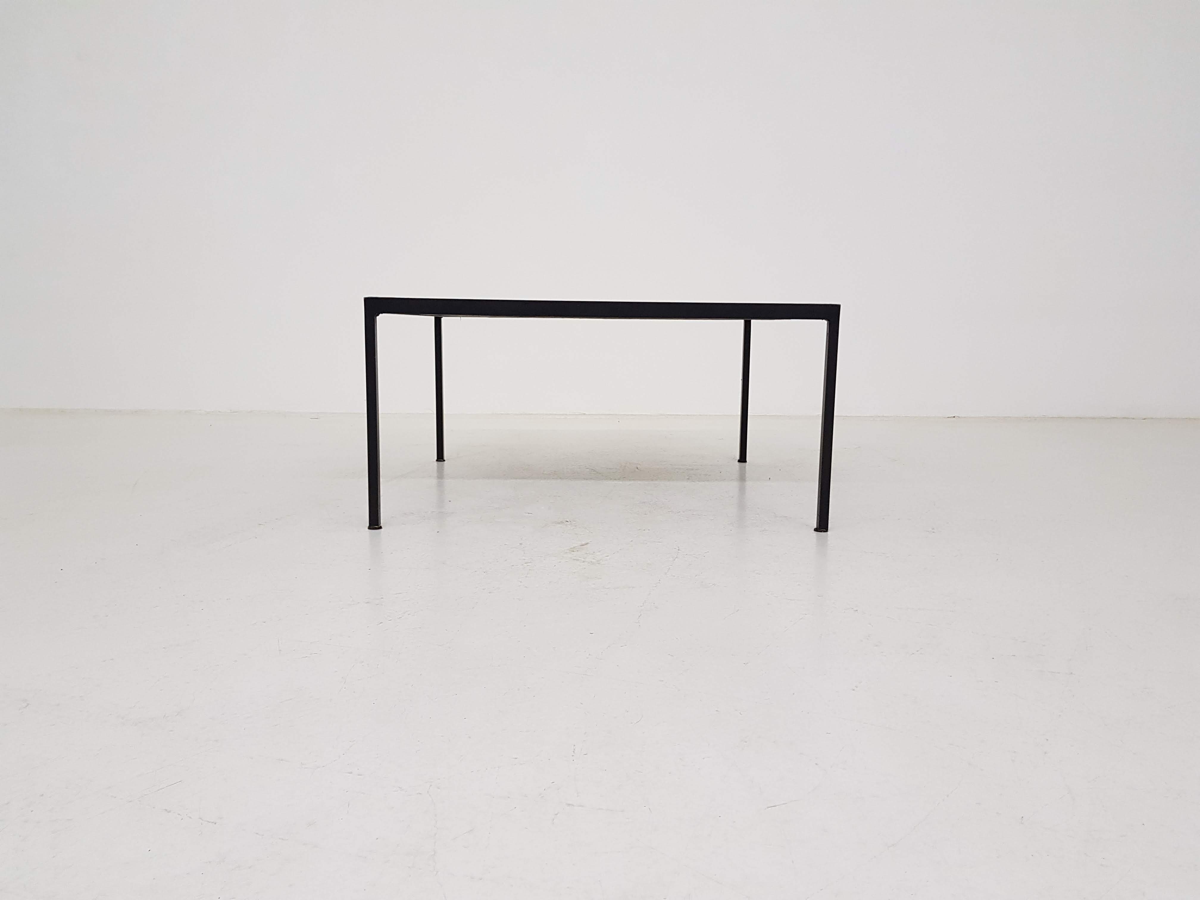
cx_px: 600
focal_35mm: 26
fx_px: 901
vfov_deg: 53.1
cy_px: 450
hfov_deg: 67.3
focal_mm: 4.2
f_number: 1.7
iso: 160
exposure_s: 1/50
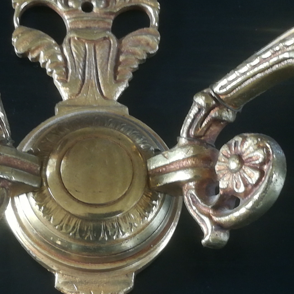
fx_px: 1019
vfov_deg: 16.4
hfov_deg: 16.4
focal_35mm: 106
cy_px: 150
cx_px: 89
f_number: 2.2
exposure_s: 1/33.3
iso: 400
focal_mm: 3.83
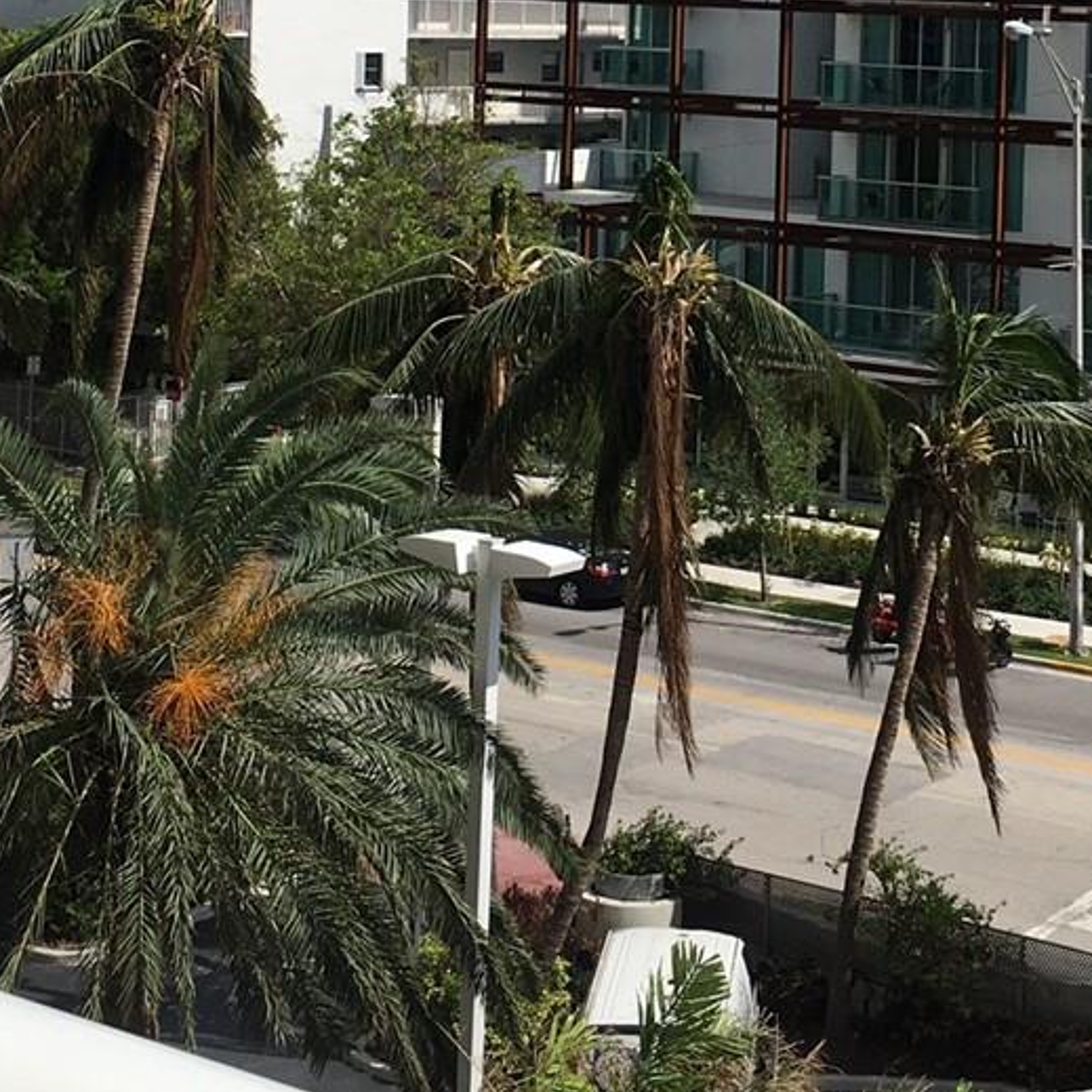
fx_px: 2820
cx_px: 720
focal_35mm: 79
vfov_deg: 21.2
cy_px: 13
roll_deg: -3.2
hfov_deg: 21.8
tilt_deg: +1.3
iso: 25
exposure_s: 1/2564
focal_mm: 4.15
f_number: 2.2
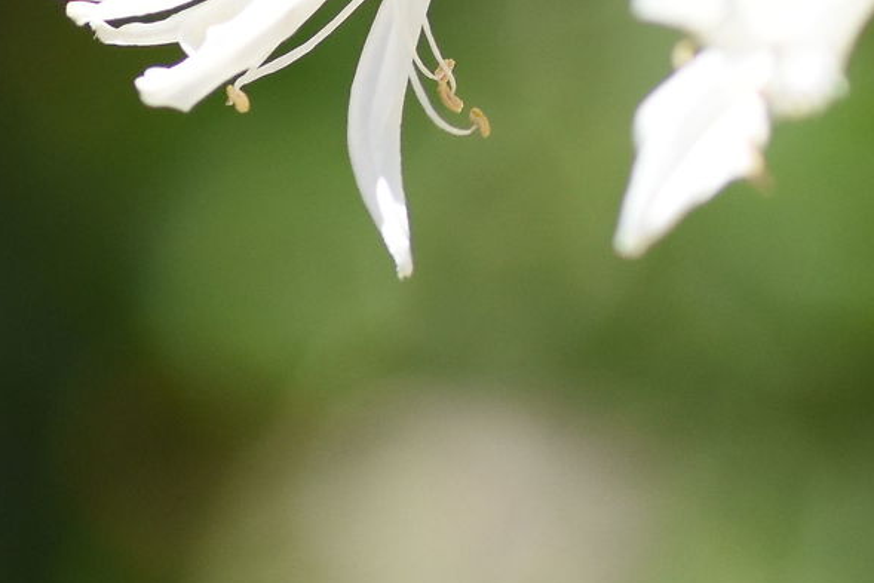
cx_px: 1254
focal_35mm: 611
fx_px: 14836
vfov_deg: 2.2
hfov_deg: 3.4
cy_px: -500
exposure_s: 1/8000
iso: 1000
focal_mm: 100
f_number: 4.8
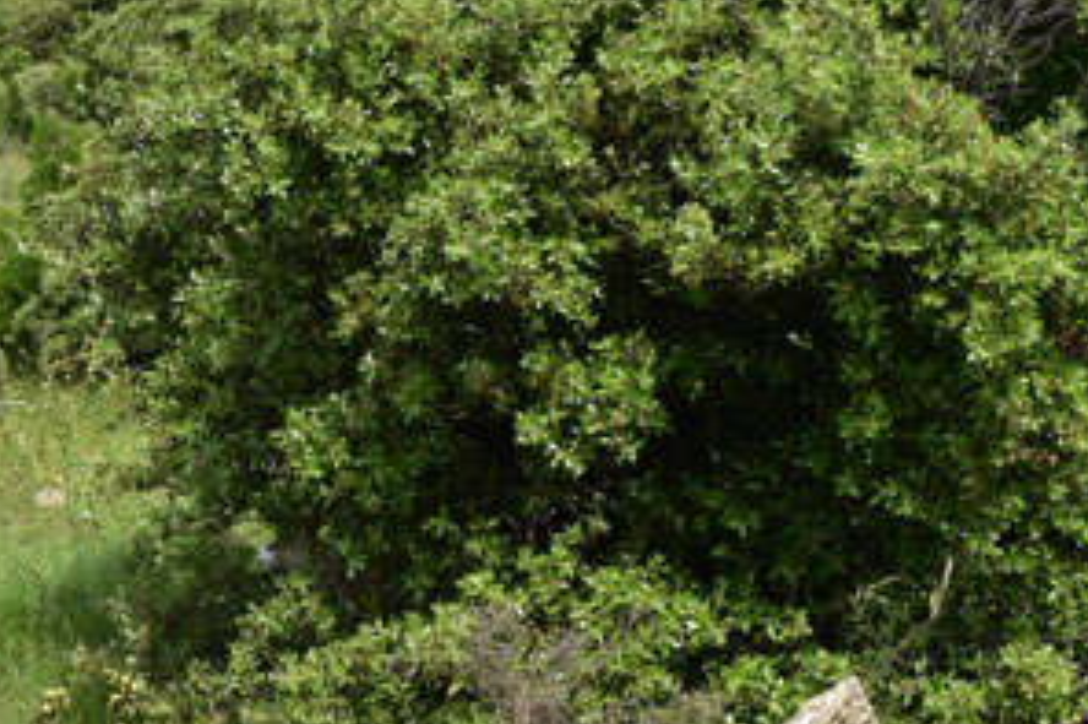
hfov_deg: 16.6
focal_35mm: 117
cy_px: 399
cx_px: -320
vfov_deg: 11.7
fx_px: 3525
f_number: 14
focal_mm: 23
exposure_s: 1/320
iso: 400
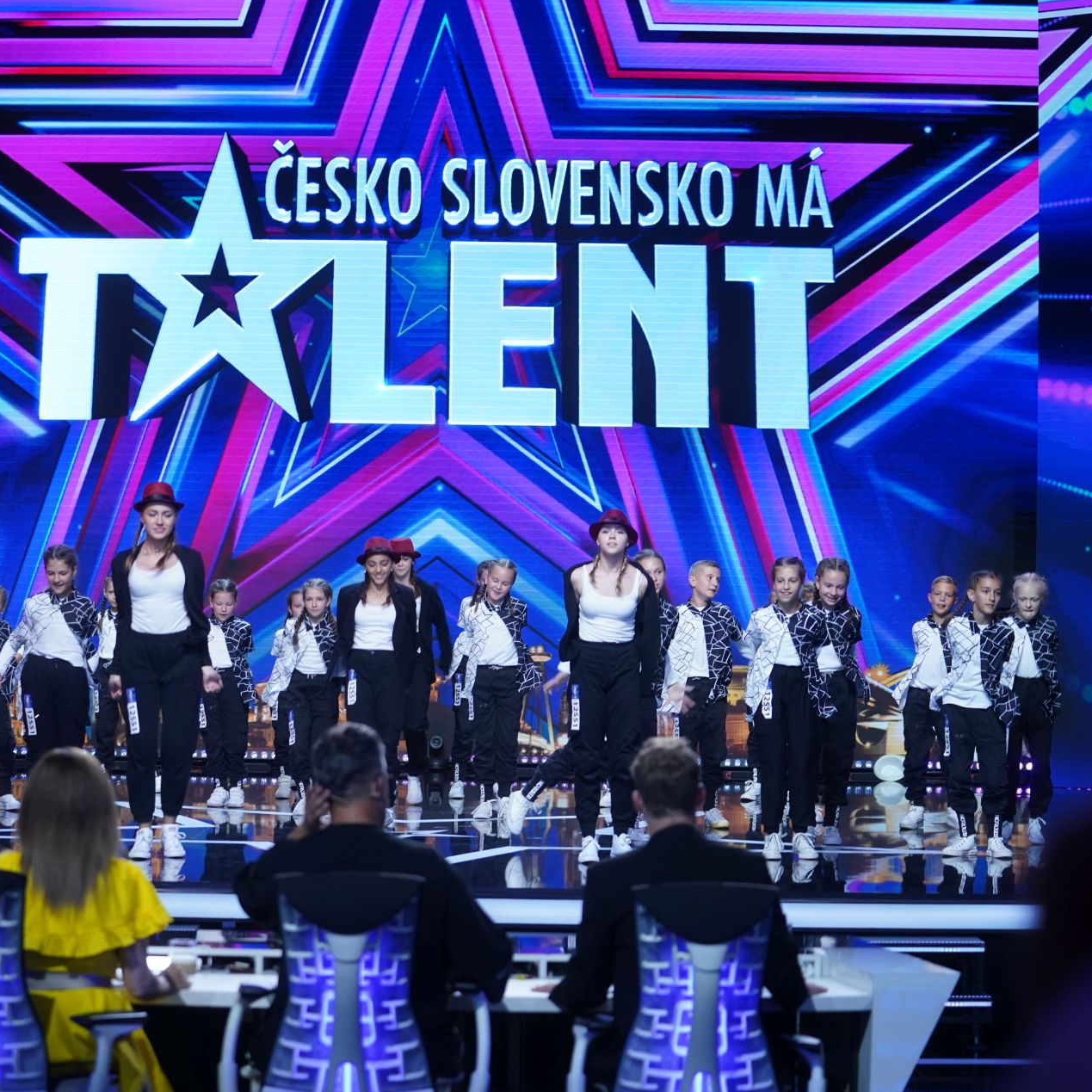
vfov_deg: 19.3
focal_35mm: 90
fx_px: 3212
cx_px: 423
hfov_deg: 19.3
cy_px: 546
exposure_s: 1/200
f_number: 2.8
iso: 2000
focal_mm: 70
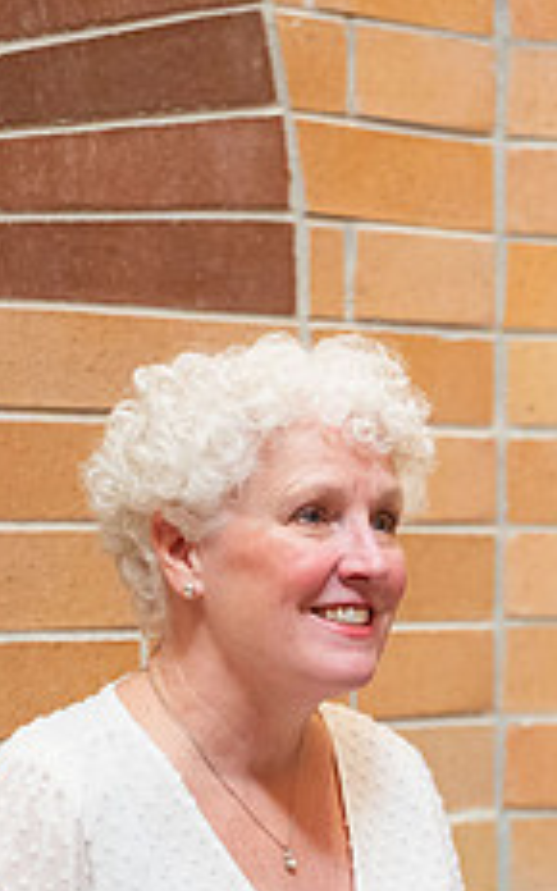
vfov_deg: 15.0
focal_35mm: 139
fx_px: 3376
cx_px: 936
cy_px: 694
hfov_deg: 9.1
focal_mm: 52
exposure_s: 1/640
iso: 2500
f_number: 2.8
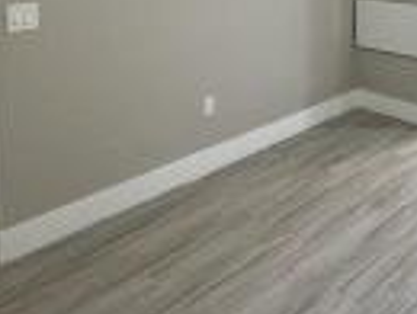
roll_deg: -0.9
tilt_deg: -2.6
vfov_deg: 29.3
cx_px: 375
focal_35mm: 43
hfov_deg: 40.5
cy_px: -58
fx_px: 519
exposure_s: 1/60
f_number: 2.2
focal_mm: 2.22
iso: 500
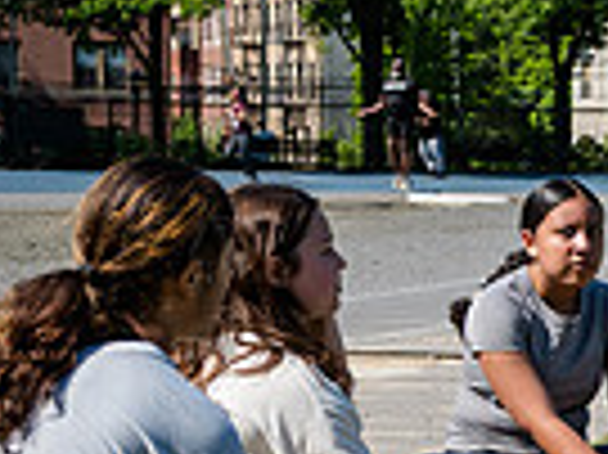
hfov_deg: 10.4
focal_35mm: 174
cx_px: 1237
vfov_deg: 8.5
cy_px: 379
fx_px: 3053
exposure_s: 1/2000
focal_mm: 36
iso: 400
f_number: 4.5
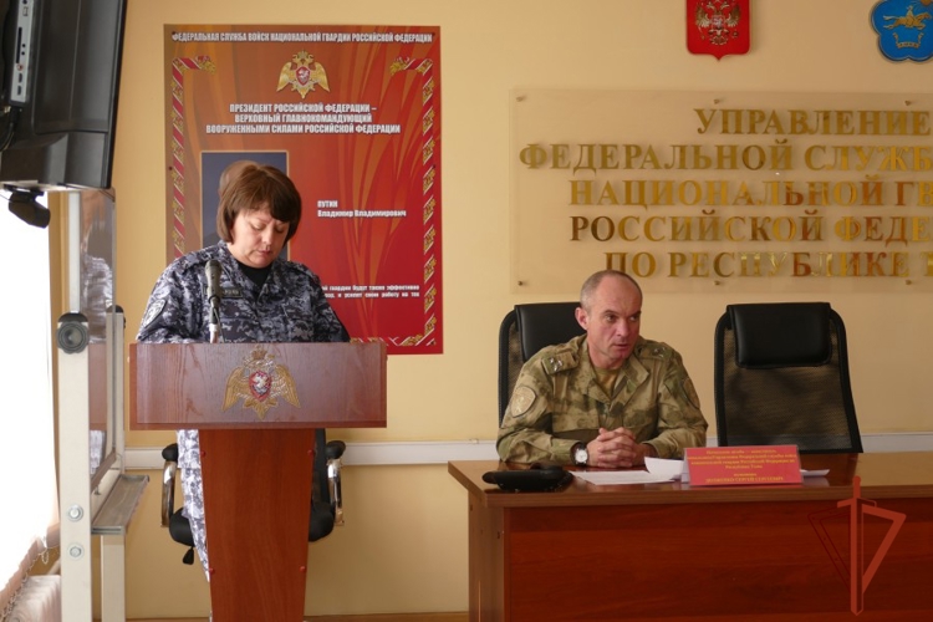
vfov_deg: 18.9
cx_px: 466
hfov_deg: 28.1
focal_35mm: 72
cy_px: 311
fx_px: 1866
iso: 125
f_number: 3.7
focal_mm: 26.28
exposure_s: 1/80
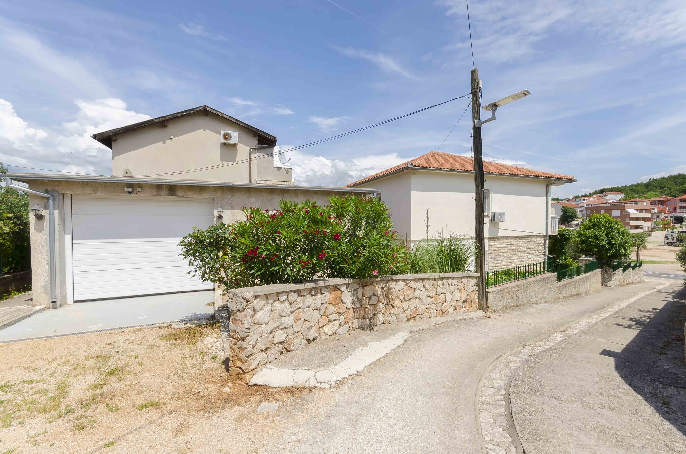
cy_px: 227
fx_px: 285
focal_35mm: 15
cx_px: 343
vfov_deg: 77.1
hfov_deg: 100.5
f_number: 16
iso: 100
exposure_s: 1/200
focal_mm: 10
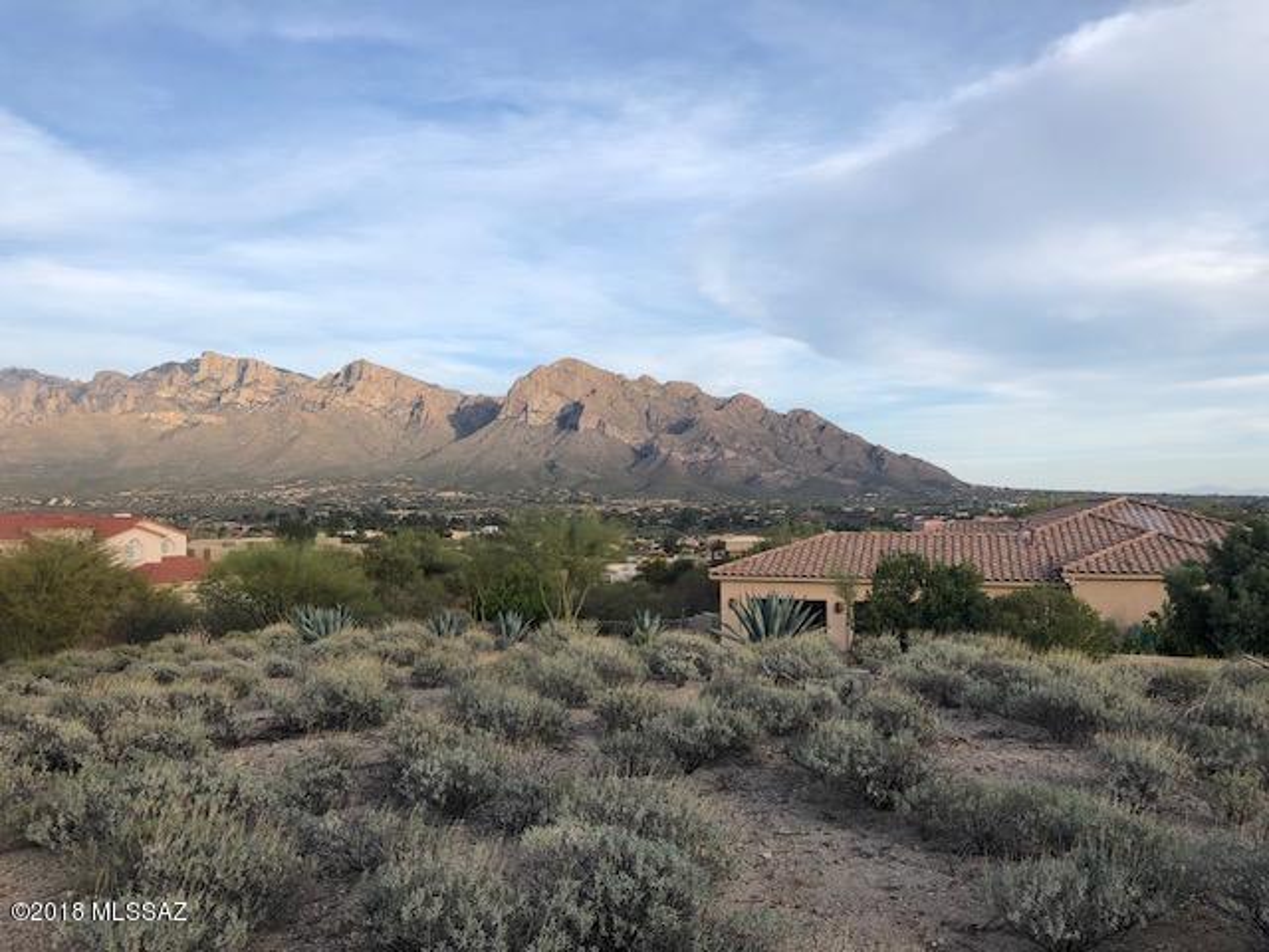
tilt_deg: +1.0
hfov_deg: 63.4
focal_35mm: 28
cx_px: 634
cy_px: 476
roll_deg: +0.2
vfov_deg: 49.7
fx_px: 1026
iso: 20
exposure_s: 1/592
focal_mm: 4
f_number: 1.8
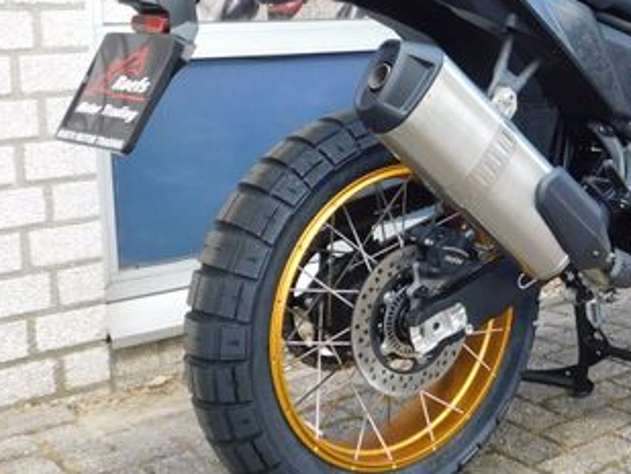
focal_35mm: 58
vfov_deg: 24.9
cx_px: 531
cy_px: 102
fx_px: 1058
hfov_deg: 32.1
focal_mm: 4.9
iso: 125
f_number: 3.2
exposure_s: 1/125
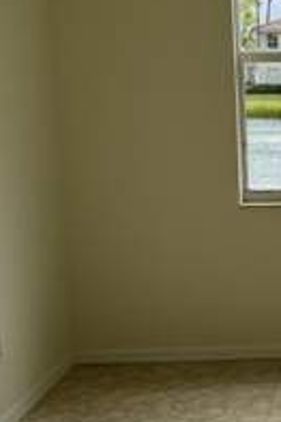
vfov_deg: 25.1
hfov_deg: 15.6
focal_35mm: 81
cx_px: 408
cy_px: 212
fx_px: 950
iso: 80
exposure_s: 1/2041
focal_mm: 6.76
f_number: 1.78
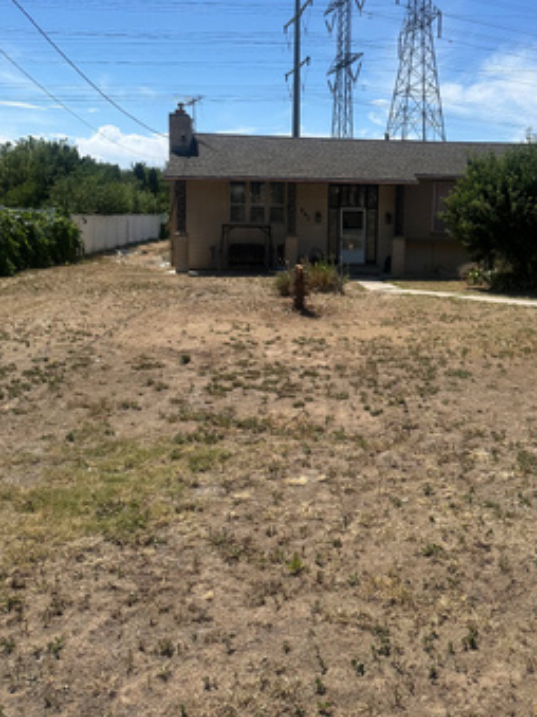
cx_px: 330
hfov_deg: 41.5
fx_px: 704
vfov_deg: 53.7
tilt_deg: -3.8
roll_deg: -4.3
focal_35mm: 34
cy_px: 294
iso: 80
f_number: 1.78
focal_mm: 6.86
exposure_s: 1/6623
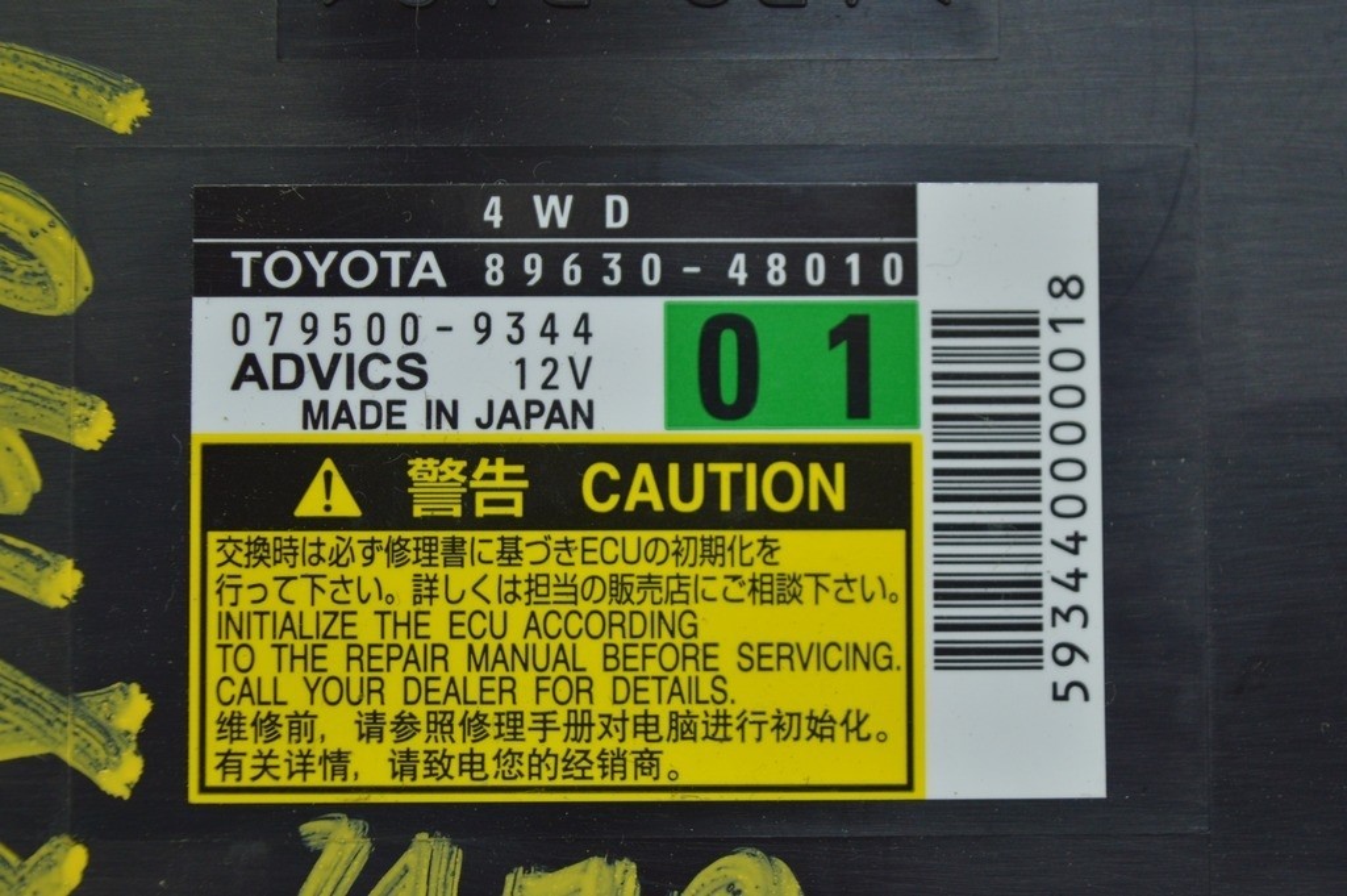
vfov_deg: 18.9
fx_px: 2692
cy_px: 448
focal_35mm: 72
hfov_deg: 28.1
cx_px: 674
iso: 400
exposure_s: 1/40
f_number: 5.3
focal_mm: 48
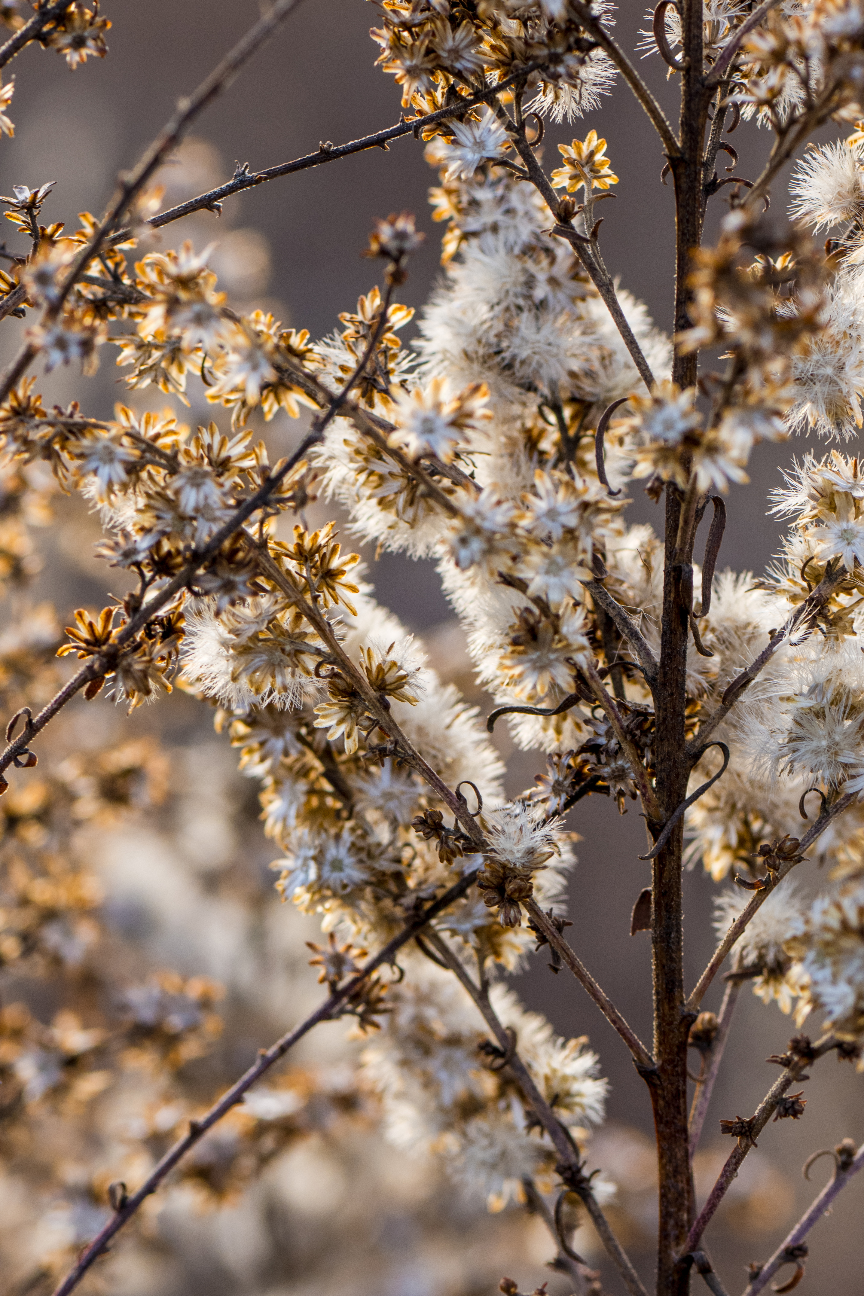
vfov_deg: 10.2
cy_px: 614
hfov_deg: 6.8
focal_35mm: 201
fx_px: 7236
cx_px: 486
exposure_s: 1/100
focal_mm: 105
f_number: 7.1
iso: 320
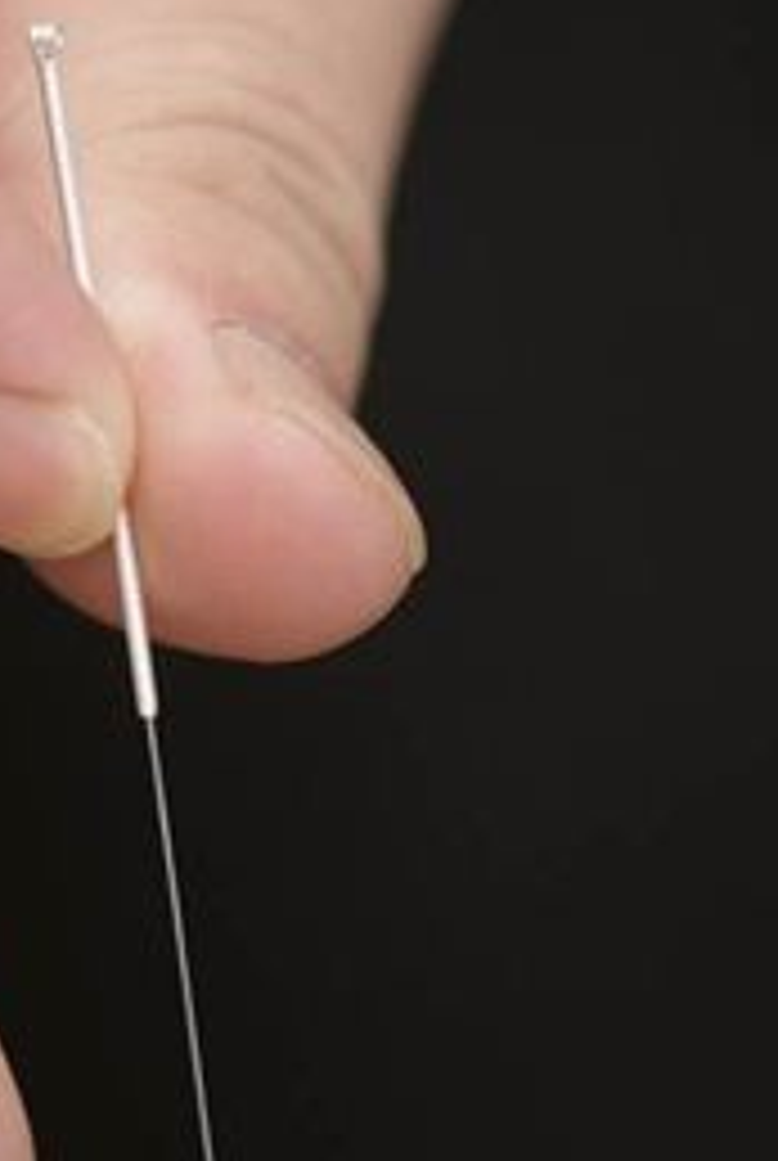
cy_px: 531
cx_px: 137
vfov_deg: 6.7
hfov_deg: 4.5
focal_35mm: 305
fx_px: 9846
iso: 100
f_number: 3.2
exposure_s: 1/100
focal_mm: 105
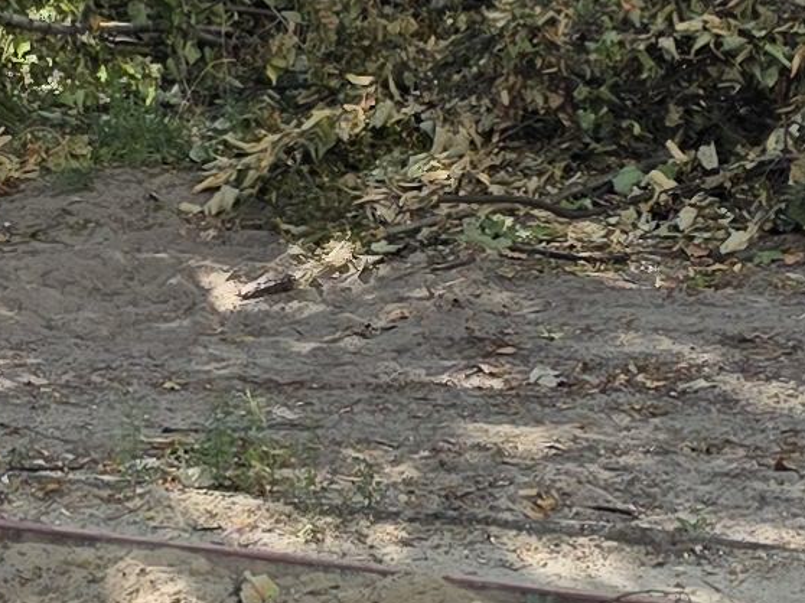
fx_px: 3835
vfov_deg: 9.0
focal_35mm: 165
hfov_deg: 11.9
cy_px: 214
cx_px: 29
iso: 80
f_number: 1.7
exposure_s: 1/2049
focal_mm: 6.3
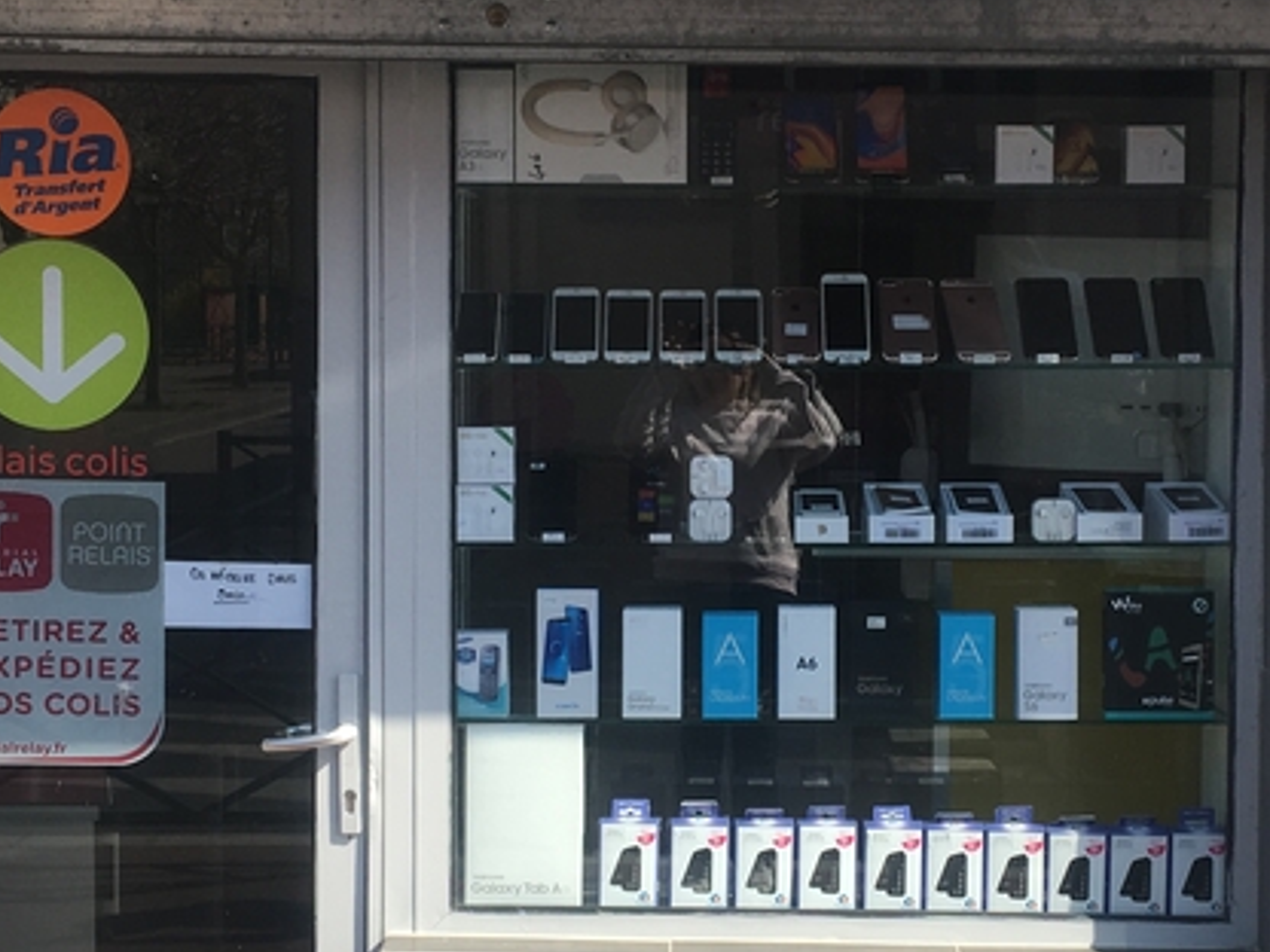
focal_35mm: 67
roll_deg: +0.2
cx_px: 733
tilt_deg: -4.4
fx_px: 2458
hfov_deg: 28.9
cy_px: 507
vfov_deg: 21.9
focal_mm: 4.15
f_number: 2.2
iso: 25
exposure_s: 1/845
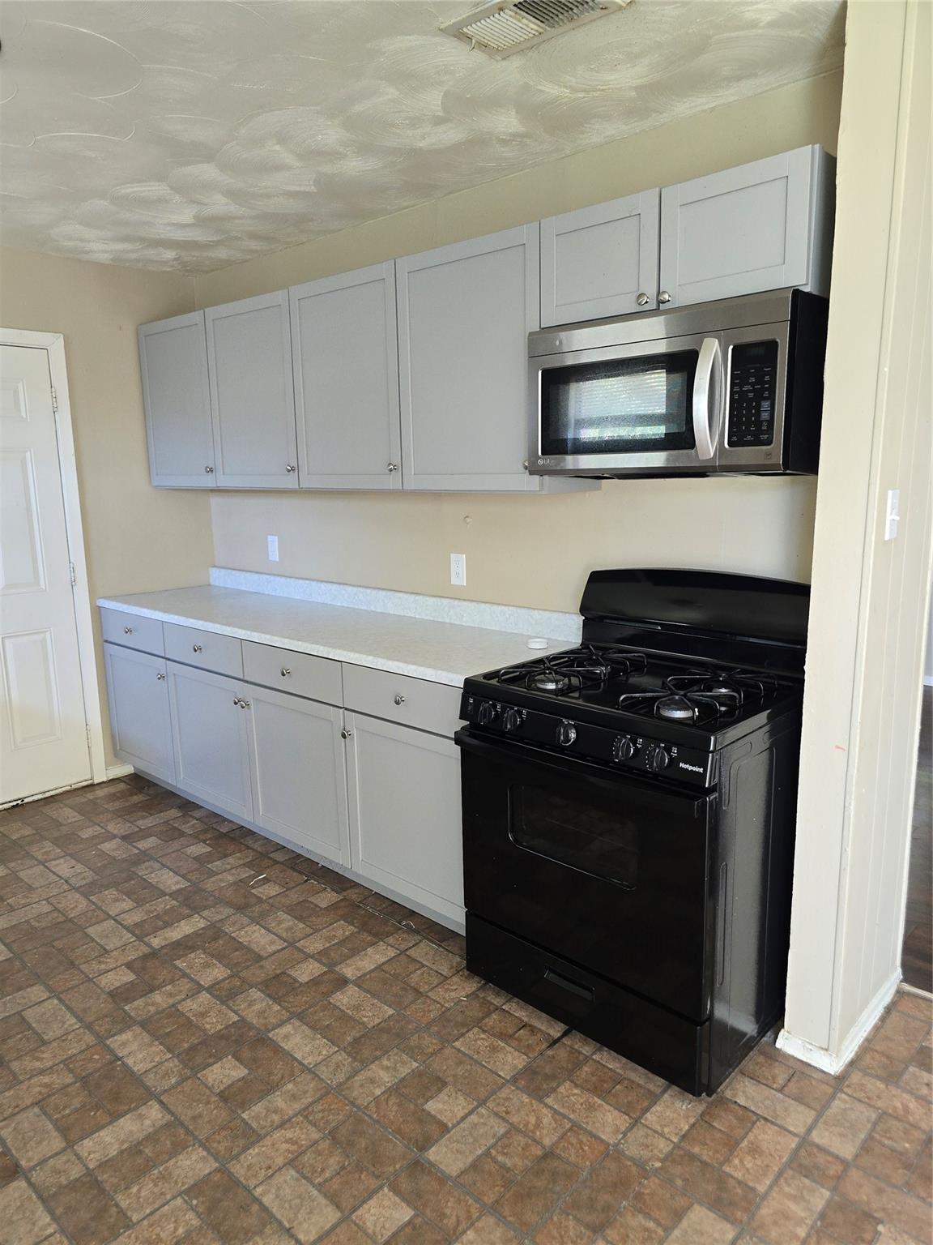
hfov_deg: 58.9
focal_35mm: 23
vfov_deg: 73.9
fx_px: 827
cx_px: 466
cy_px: 622
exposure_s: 1/24
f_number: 1.7
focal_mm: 6.3
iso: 125
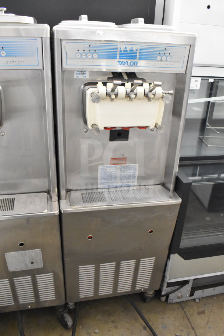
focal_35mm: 30
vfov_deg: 61.9
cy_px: 168
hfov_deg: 43.6
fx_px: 280
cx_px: 112
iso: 6400
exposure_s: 1/100
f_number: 5
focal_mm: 20
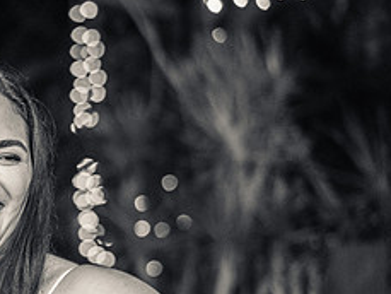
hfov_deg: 14.3
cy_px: 273
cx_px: -50
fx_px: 1514
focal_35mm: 134
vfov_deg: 11.0
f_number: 2
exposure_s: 1/200
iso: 2500
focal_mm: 55
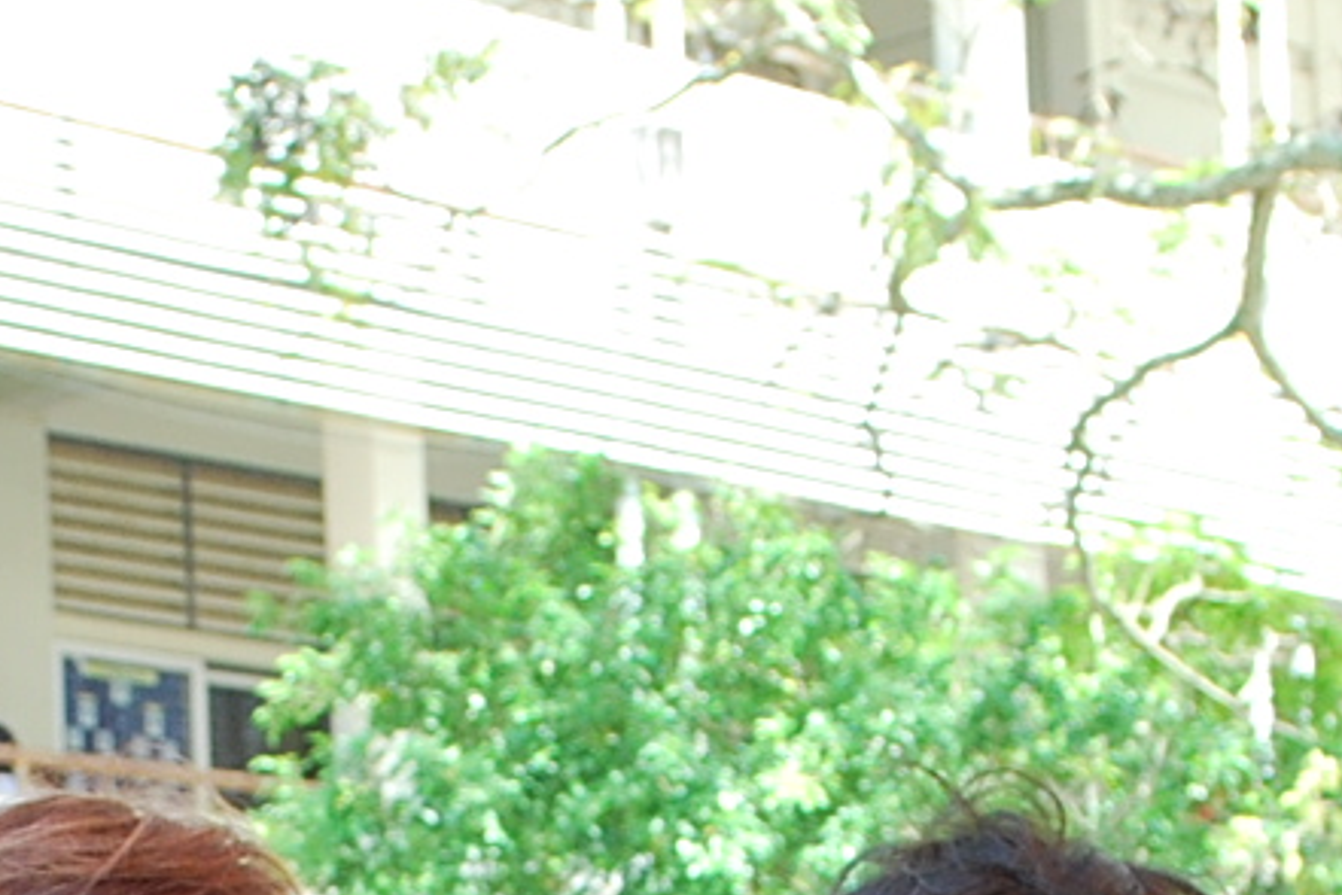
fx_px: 5405
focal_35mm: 145
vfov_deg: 9.1
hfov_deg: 14.2
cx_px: 587
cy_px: 1574
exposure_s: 1/160
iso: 400
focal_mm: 22
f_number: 5.6
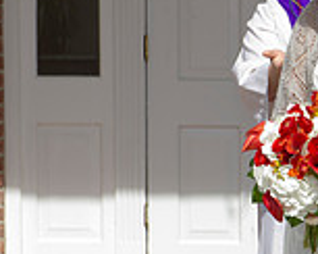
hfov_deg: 7.6
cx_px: 457
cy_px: 221
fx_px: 2340
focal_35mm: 249
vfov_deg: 6.2
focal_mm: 70
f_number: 10
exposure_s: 1/250
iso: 100
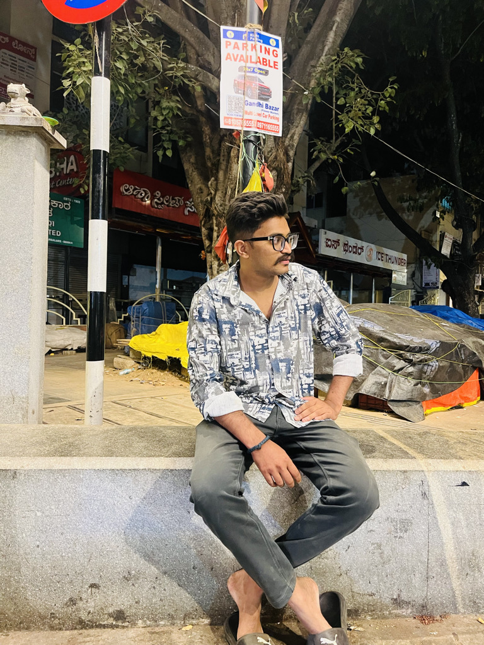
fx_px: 485
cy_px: 322
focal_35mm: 26
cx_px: 242
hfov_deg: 53.1
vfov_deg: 67.3
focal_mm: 5.1
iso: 400
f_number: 1.6
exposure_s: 1/33
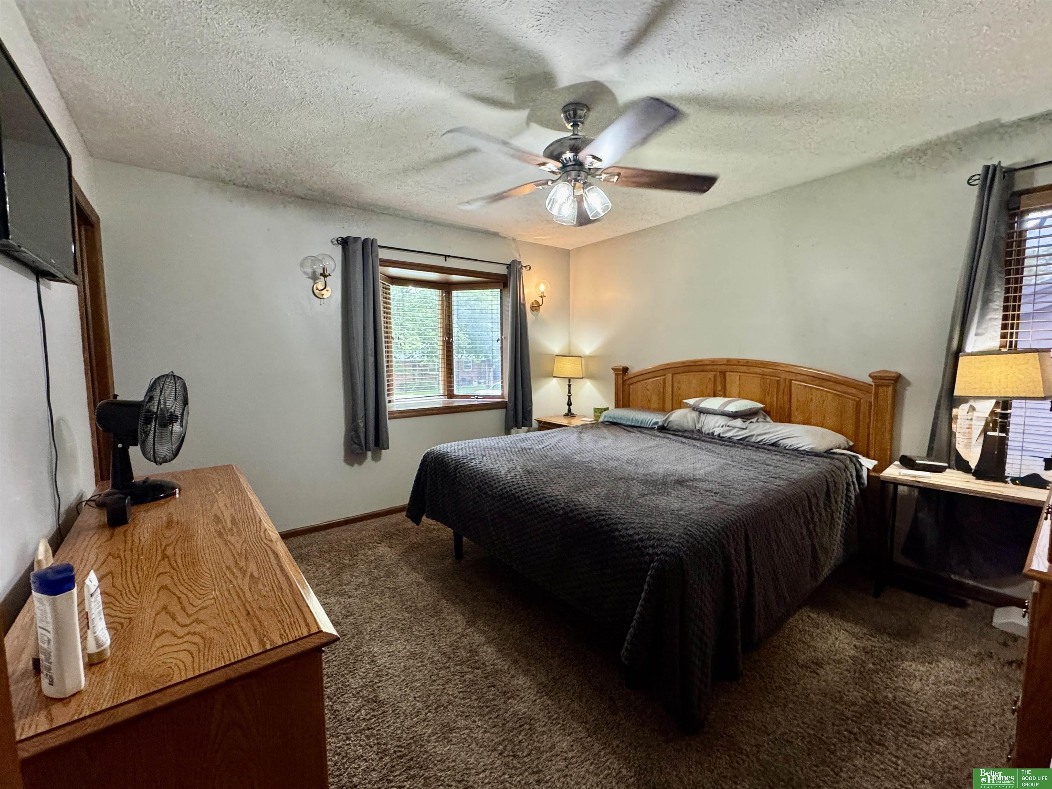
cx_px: 526
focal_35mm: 14
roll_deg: +1.9
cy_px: 394
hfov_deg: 102.1
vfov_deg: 85.7
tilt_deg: -5.6
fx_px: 425
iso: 400
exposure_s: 1/60
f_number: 2.2
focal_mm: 2.22
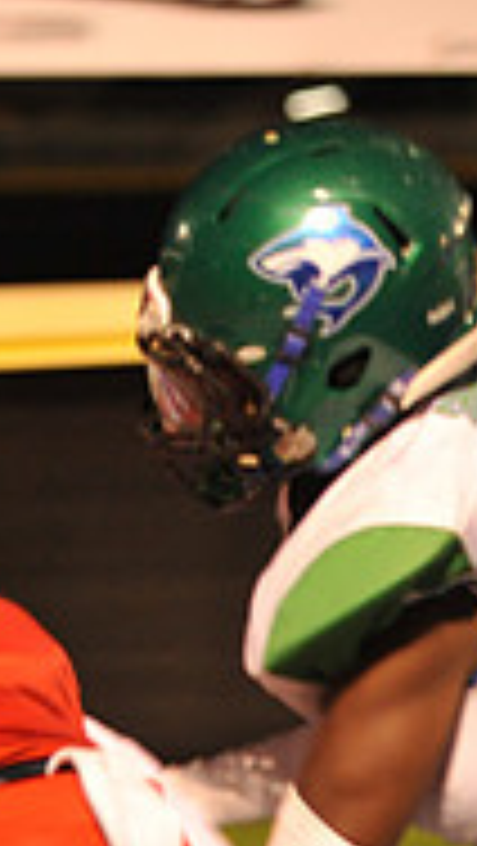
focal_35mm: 387
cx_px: -603
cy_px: 819
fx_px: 8686
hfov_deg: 3.1
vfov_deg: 5.6
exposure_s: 1/200
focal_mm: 120
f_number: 4
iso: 2000
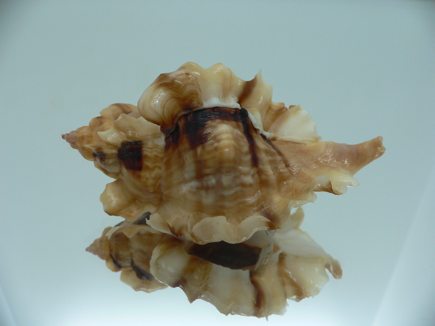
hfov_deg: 52.6
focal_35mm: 35
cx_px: 218
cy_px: 163
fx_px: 440
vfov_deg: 40.7
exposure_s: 1/60
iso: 100
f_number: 2.8
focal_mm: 4.6
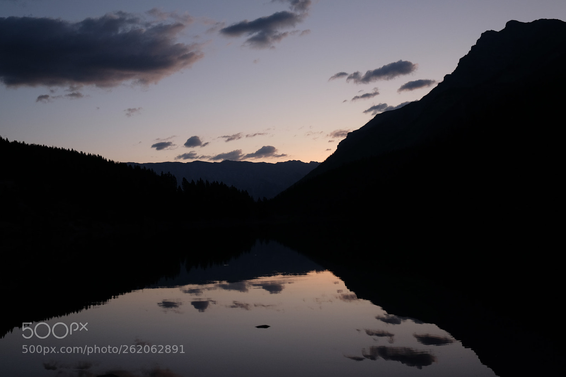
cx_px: 283
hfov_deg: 54.4
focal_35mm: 35
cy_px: 188
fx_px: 550
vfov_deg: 37.8
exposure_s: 1/40
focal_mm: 23
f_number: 4
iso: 500
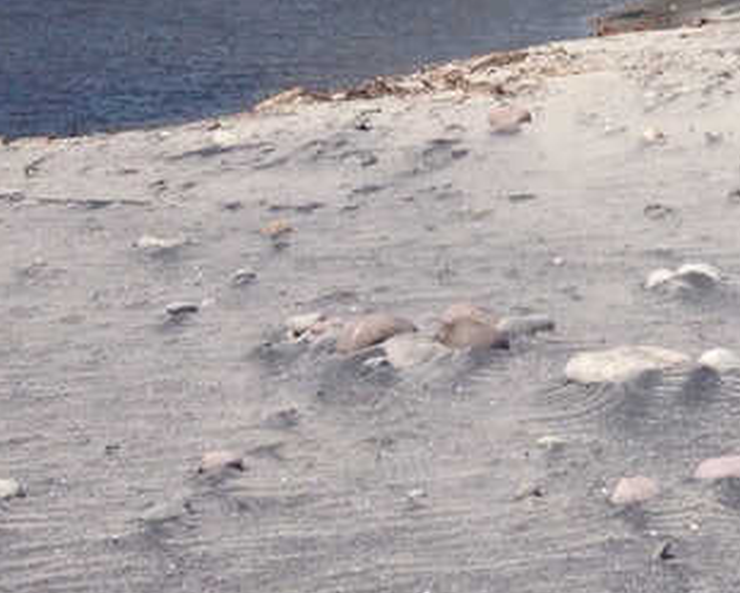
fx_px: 2916
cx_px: 1297
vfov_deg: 11.3
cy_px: -228
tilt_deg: -1.8
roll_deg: +0.6
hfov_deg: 13.2
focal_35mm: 133
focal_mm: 4.28
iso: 50
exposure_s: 1/3247
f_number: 2.4
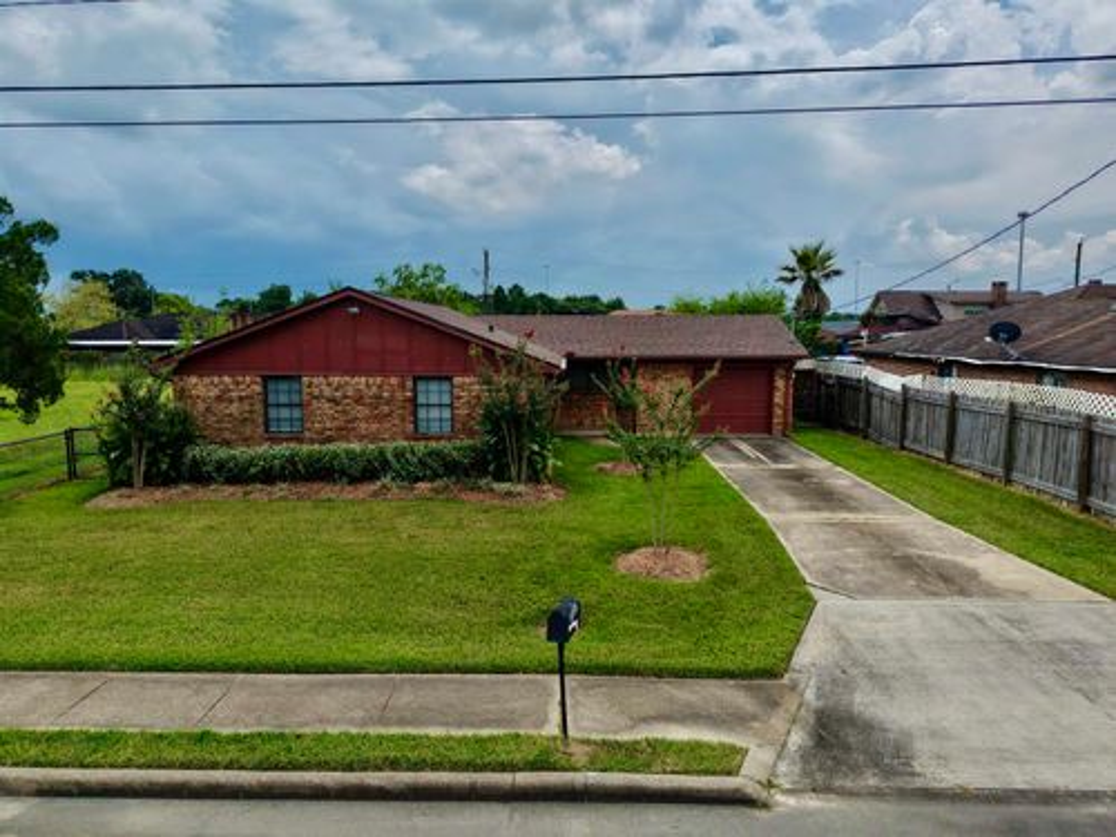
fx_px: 774
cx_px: 558
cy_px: 418
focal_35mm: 24
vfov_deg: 56.8
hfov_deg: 71.6
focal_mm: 8.67
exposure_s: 1/1250
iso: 400
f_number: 1.8
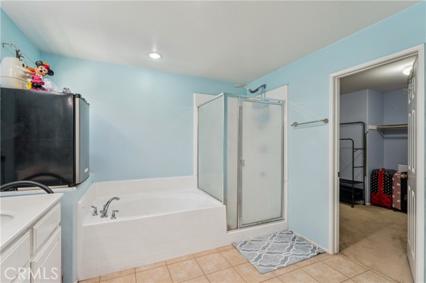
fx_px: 196
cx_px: 213
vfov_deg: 71.7
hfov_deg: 94.7
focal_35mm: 17
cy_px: 142
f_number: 13
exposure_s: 1/1.67
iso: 100
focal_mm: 16.6
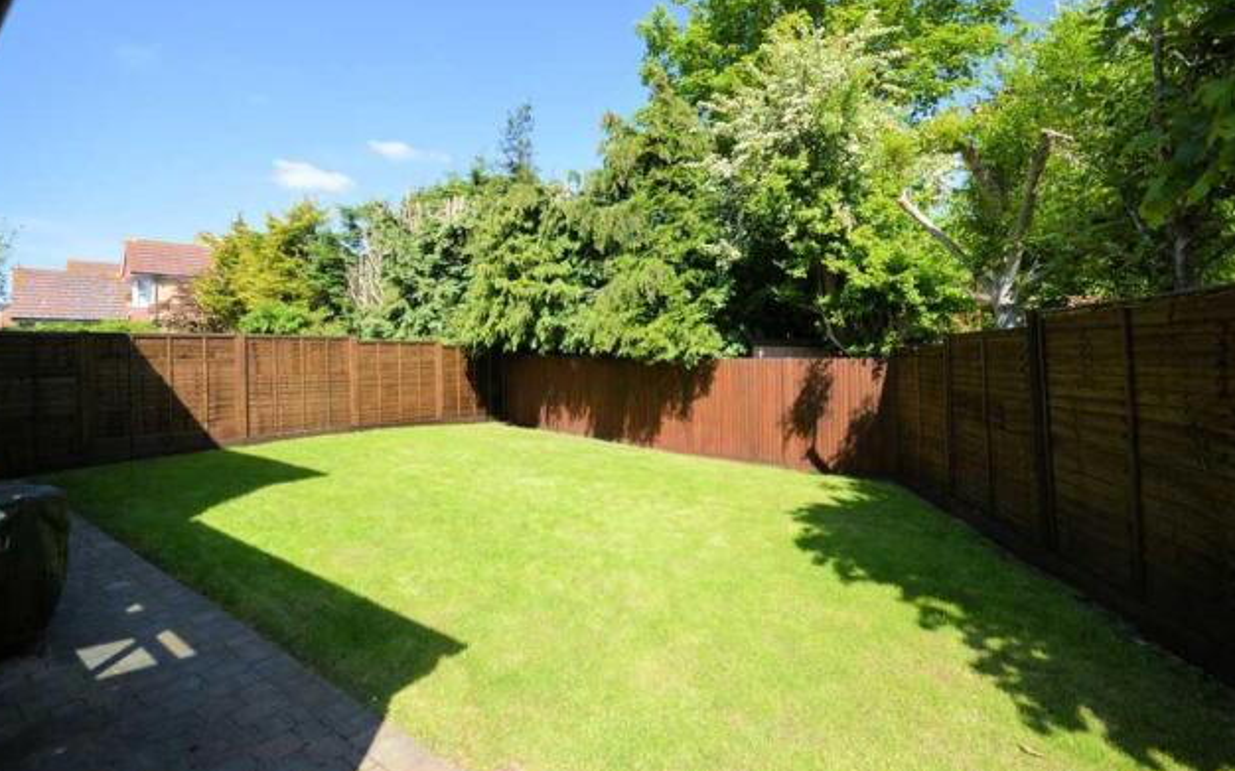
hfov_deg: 97.8
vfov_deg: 71.0
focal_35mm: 16
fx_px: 538
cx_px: 619
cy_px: 347
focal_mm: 10
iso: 100
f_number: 6.3
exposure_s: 1/160
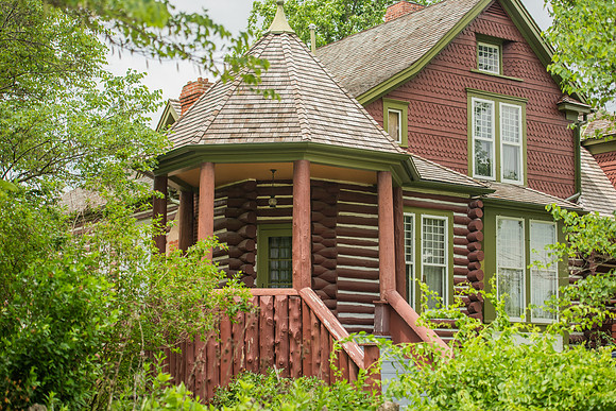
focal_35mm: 71
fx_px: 1223
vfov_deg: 19.1
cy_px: 206
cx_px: 308
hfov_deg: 28.3
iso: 160
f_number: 2.8
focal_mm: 70
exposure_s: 1/1250
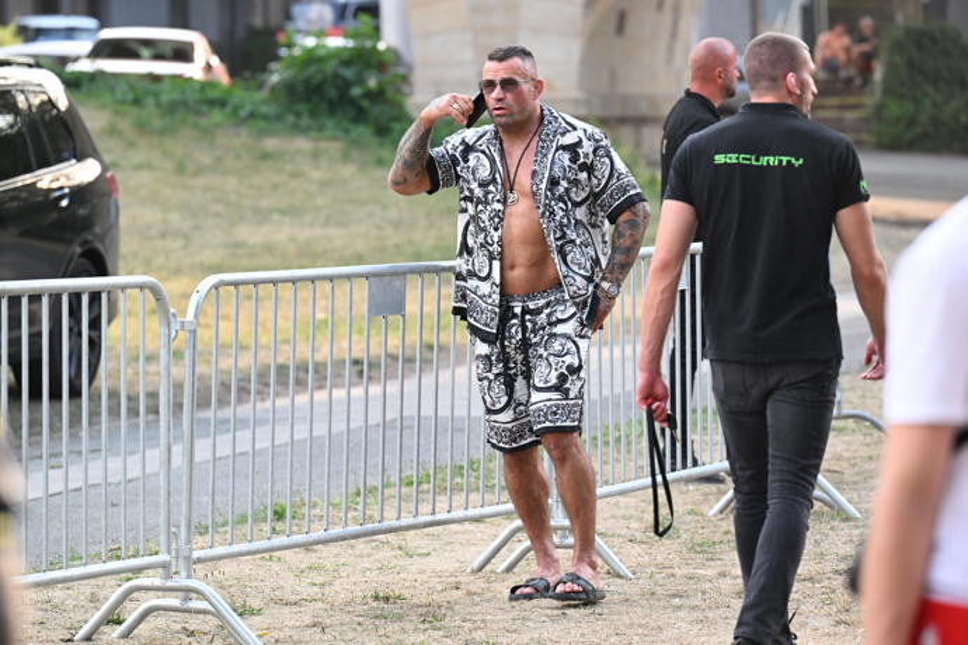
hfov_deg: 10.8
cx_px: 484
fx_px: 5108
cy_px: 322
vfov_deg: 7.2
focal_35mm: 190
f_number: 5
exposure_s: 1/800
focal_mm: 190
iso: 1250
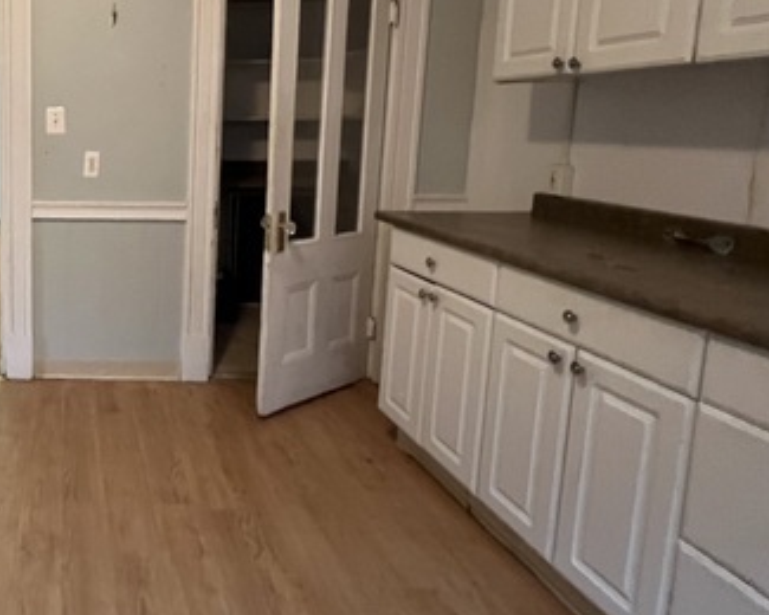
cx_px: 32
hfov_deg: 54.3
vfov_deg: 53.9
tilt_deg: -6.6
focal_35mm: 26
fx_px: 592
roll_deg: +1.2
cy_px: 208
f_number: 1.8
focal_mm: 1.57
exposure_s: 1/60
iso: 800
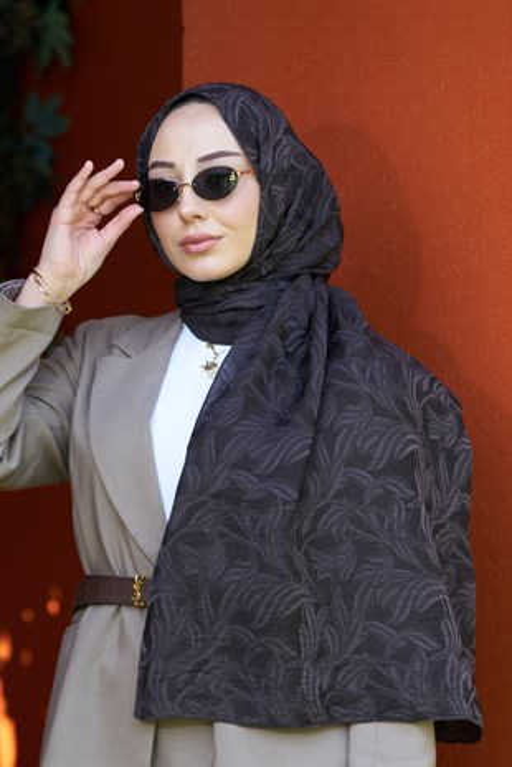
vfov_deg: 14.4
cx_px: 256
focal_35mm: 142
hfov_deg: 9.7
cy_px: 384
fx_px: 3025
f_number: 4
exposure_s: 1/200
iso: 200
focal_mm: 142
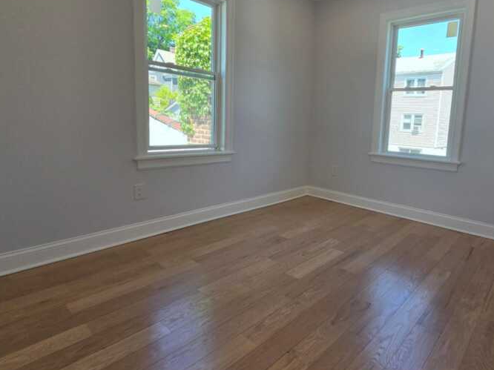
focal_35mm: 20
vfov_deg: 65.8
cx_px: 303
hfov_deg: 80.5
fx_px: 285
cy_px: 167
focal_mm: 2.2
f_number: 2.2
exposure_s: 1/418
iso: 100
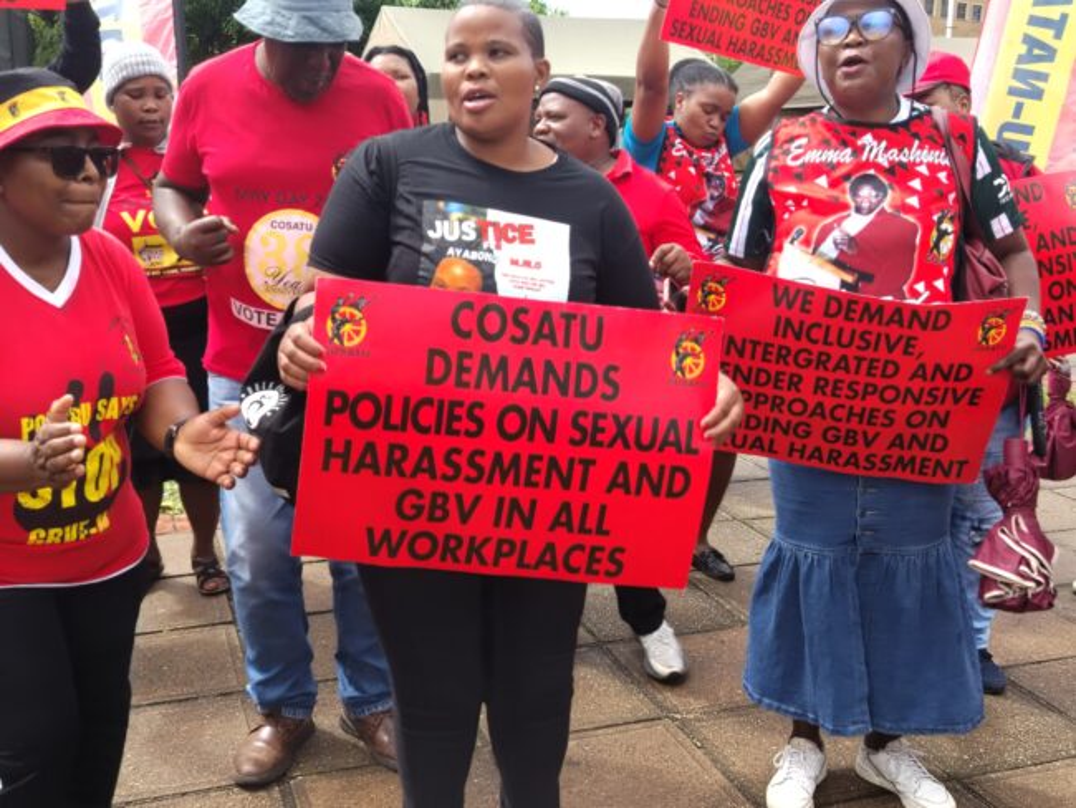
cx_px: 538
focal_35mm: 40
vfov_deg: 36.0
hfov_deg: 46.8
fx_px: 1244
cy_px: 404
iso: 100
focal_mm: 5.25
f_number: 1.75
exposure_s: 1/238
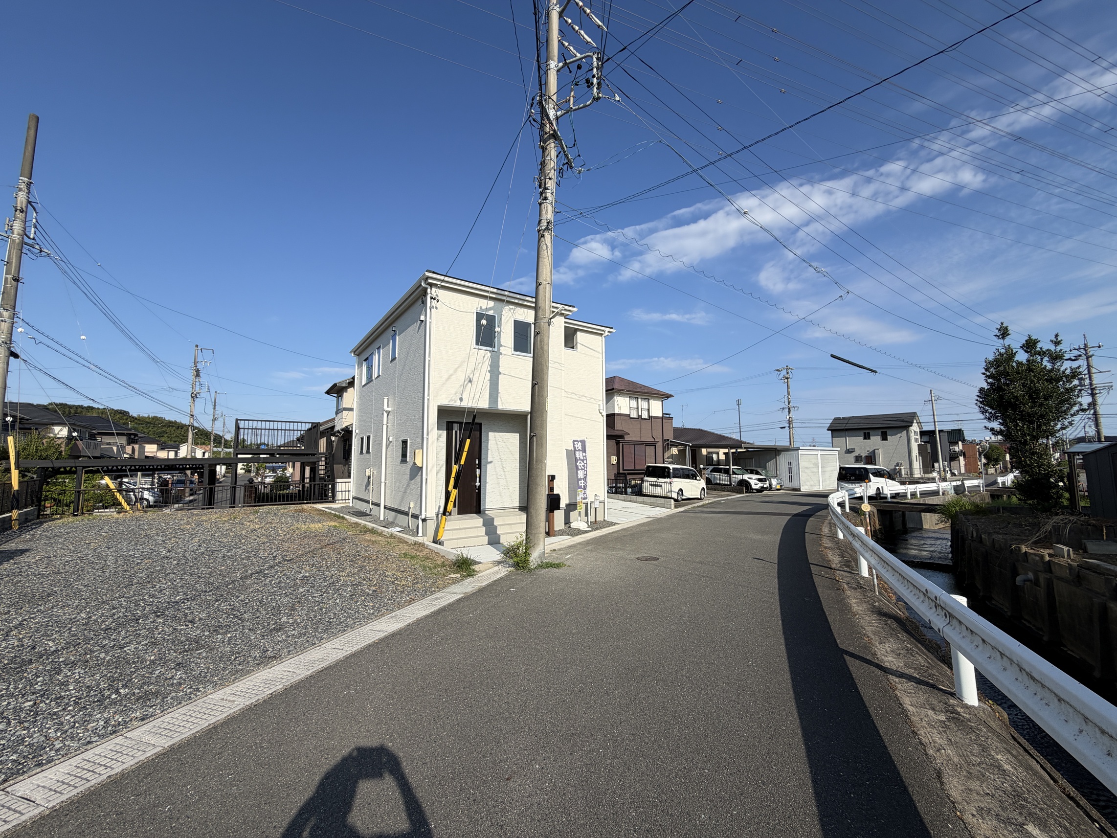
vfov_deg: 85.7
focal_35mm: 14
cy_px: 419
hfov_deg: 102.1
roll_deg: +0.5
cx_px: 558
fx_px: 452
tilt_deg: +5.9
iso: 20
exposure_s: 1/1068
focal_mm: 2.22
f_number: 2.2
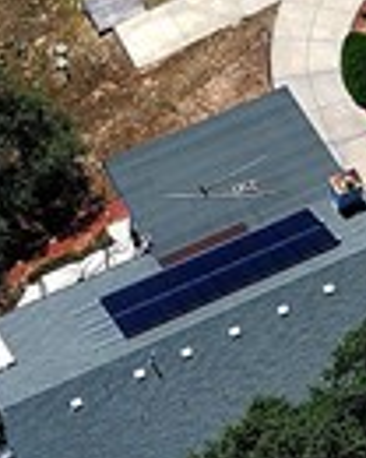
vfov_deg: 9.6
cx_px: 187
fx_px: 2505
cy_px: -525
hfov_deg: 8.4
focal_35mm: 185
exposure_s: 1/5000
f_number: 1.8
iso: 110
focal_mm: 8.67
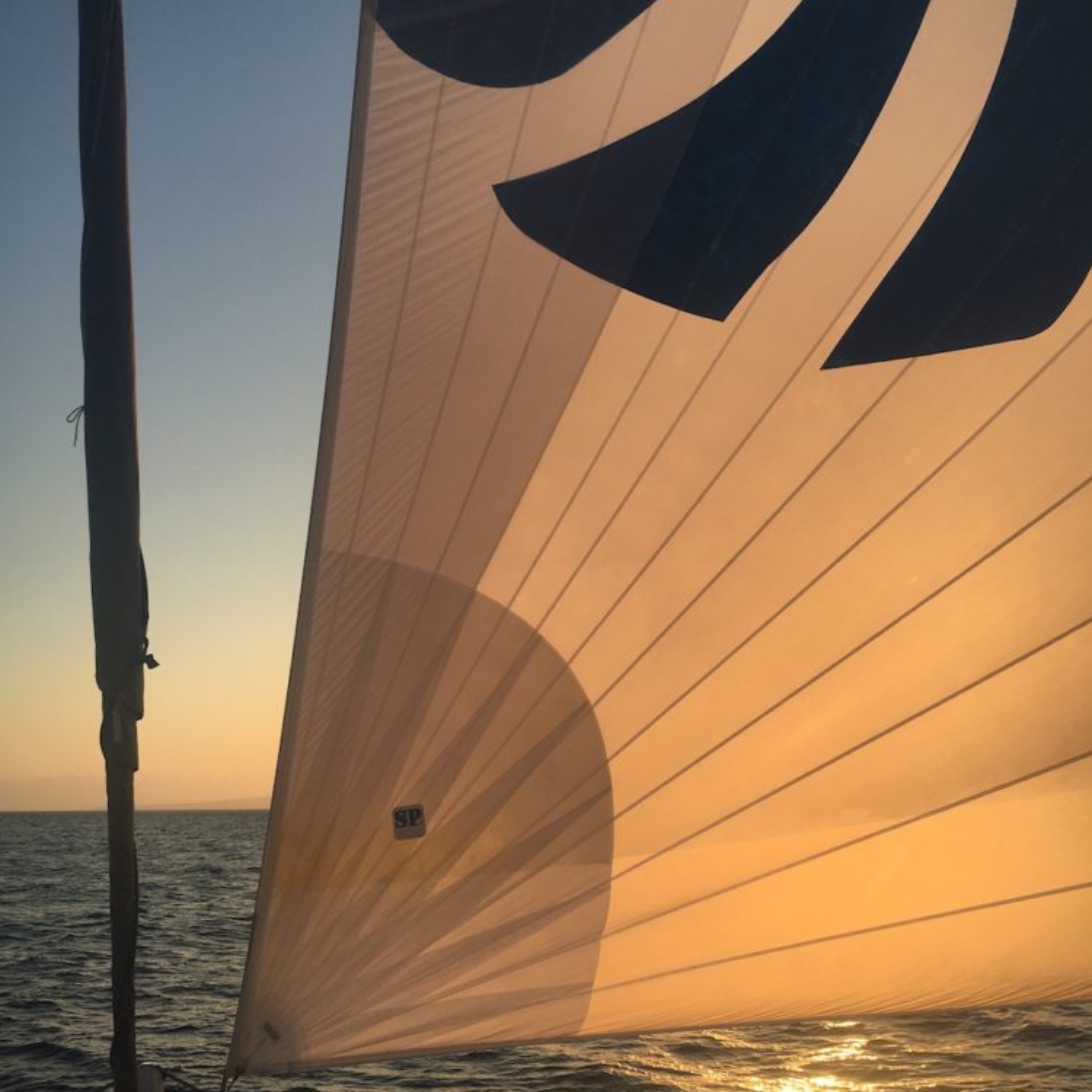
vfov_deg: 47.0
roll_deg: +0.3
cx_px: 542
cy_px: 639
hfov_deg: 47.2
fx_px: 1249
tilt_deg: +8.3
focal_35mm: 35
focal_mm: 4.15
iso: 25
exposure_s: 1/1202
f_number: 2.2
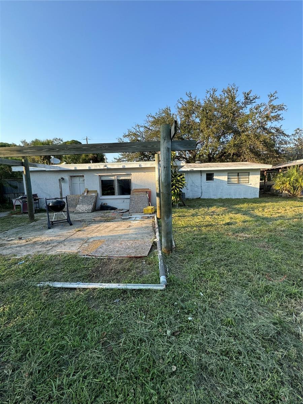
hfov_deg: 85.7
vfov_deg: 102.1
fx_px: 163
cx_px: 152
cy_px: 202
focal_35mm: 14
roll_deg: +1.9
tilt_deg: -4.9
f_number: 2.2
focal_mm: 2.22
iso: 40
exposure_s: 1/448
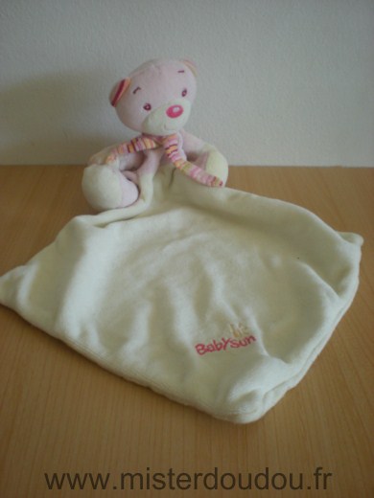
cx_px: 187
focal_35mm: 38
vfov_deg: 49.0
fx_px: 547
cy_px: 249
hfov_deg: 37.7
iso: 200
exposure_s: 1/36.2
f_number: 3.1
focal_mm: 6.3
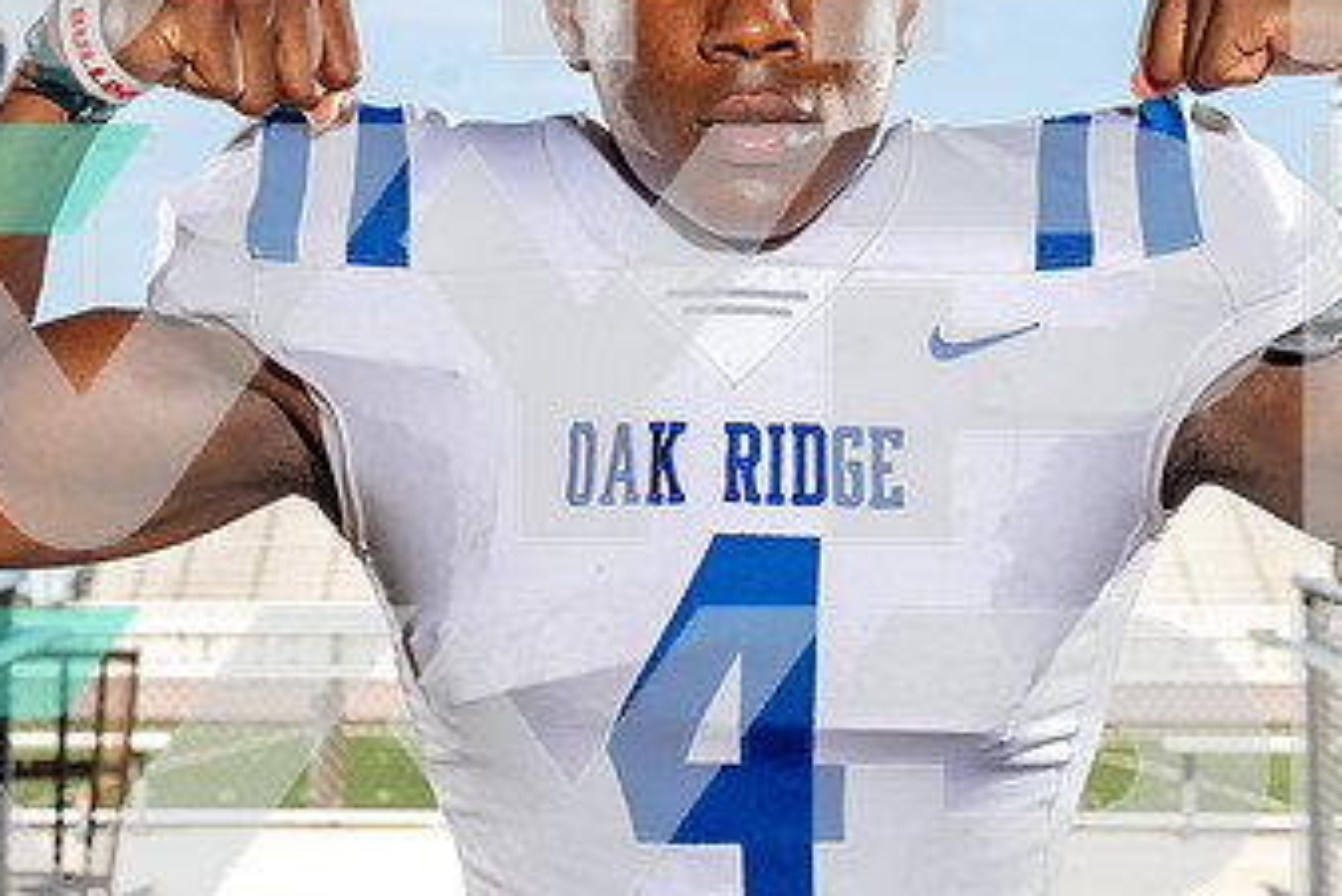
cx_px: 749
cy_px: 336
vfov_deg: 13.0
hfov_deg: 19.4
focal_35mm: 105
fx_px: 3916
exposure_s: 1/250
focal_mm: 61
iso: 160
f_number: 8
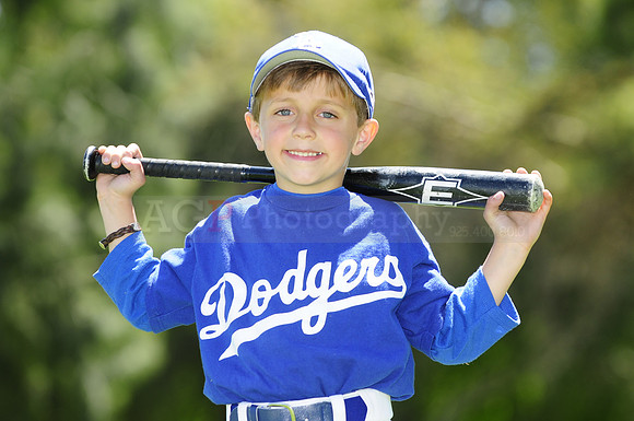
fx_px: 3957
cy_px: 210
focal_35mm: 225
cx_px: 317
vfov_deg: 6.1
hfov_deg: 9.2
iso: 200
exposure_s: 1/500
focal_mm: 150
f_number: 4
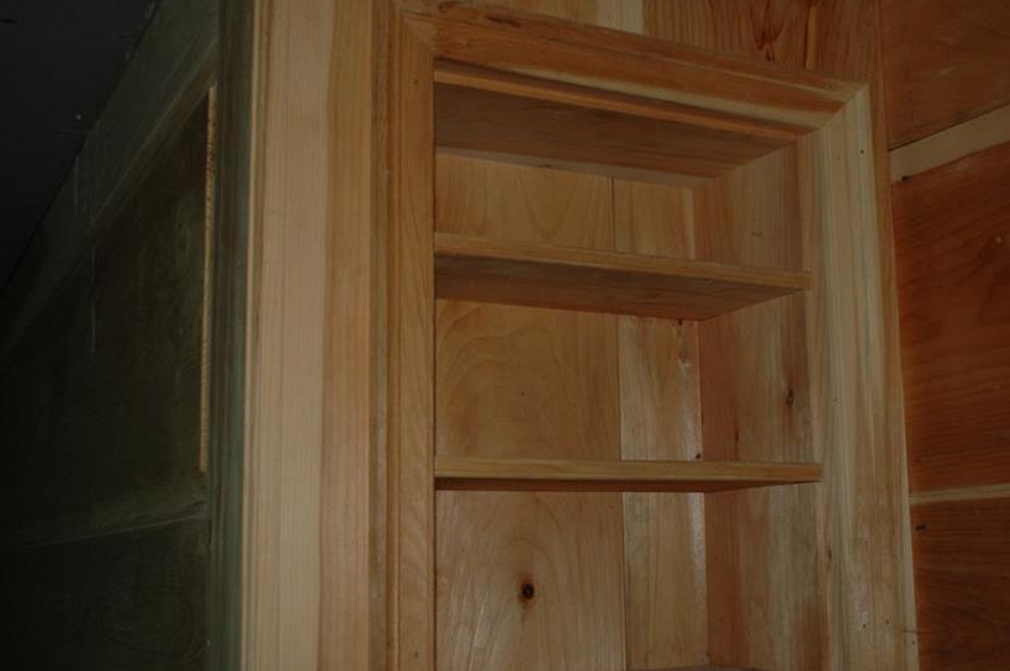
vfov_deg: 29.8
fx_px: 1261
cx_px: 577
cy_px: 352
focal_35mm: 45
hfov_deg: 43.5
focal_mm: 24
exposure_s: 1/60
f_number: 4.2
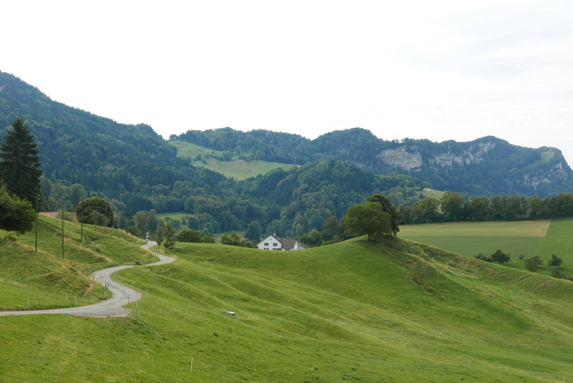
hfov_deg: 36.8
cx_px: 286
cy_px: 192
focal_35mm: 54
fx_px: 860
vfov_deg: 25.1
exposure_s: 1/400
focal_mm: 24.5
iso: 200
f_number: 5.6
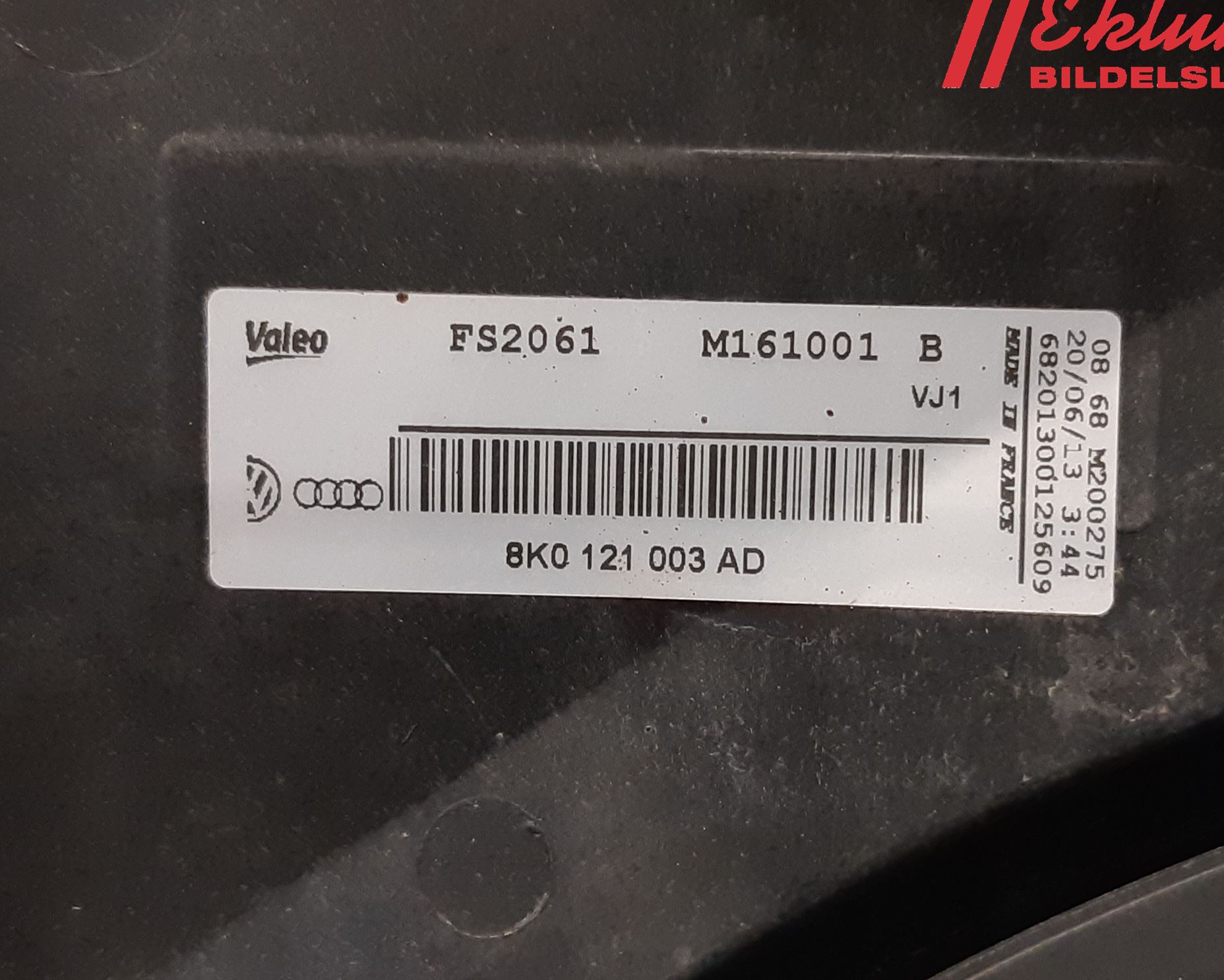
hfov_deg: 62.1
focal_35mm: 28
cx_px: 671
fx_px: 1014
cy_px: 483
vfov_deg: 51.5
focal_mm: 3.93
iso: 200
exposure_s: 1/50
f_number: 1.7
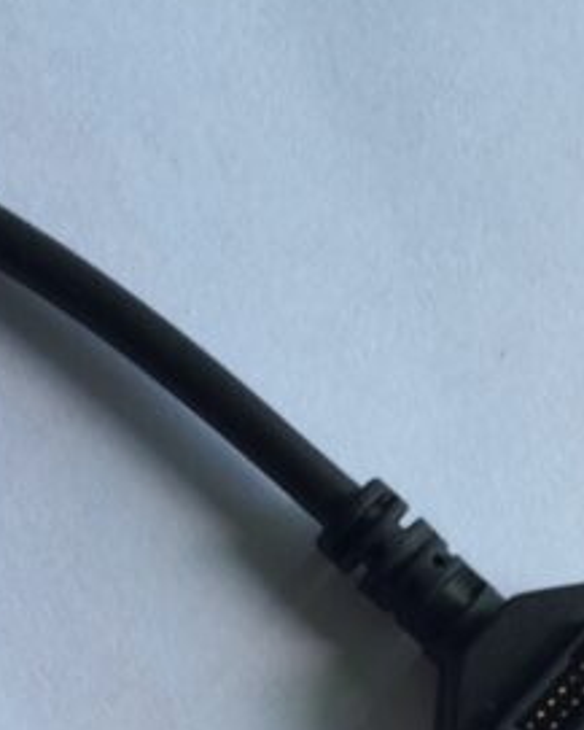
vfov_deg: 29.3
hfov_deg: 25.3
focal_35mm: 60
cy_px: 738
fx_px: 1296
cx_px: 369
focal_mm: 4.15
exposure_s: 1/120
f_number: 2.2
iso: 40
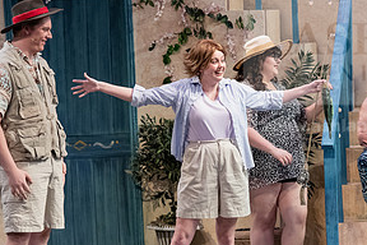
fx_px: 3384
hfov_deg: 6.2
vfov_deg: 4.1
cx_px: 205
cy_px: 152
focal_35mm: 332
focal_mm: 165
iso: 2500
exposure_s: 1/320
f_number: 4
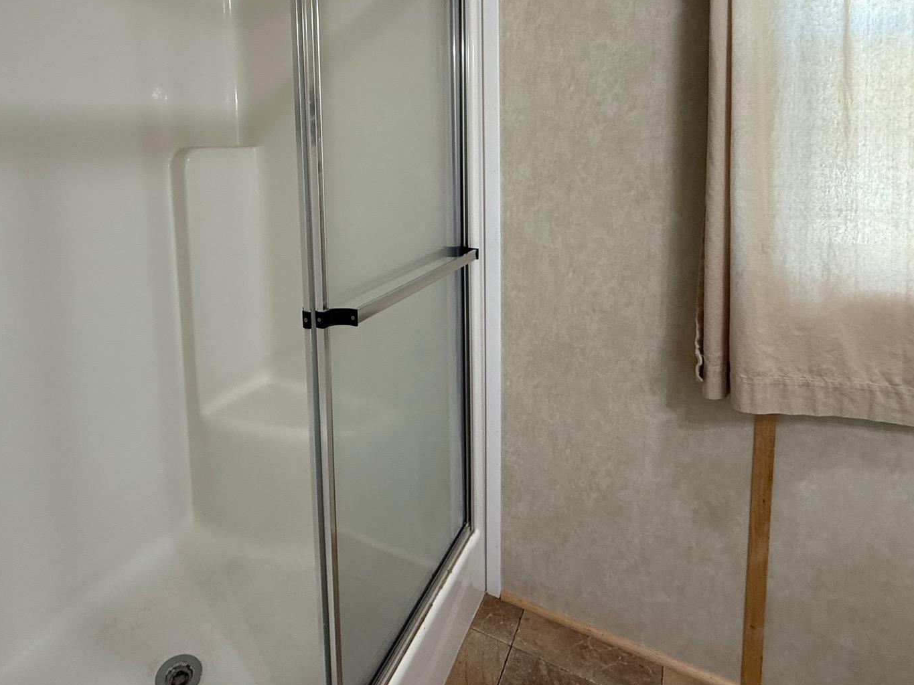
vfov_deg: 61.4
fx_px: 555
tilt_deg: -6.1
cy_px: 211
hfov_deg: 76.9
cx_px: 318
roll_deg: +1.6
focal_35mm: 21
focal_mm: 2.22
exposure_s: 1/60
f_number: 2.2
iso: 200
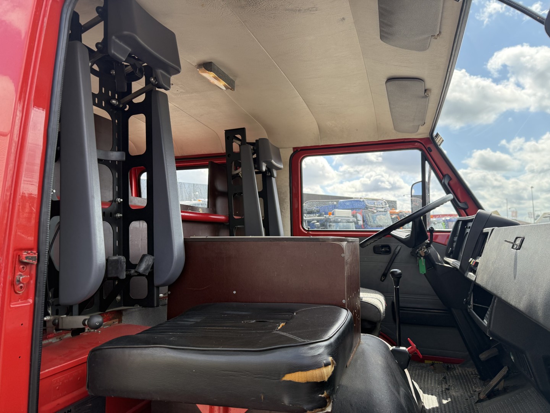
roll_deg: +1.0
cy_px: 206
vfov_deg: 56.8
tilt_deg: +5.1
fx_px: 381
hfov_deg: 71.6
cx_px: 275
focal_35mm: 24
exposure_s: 1/1139
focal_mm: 6.76
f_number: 1.78
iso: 100
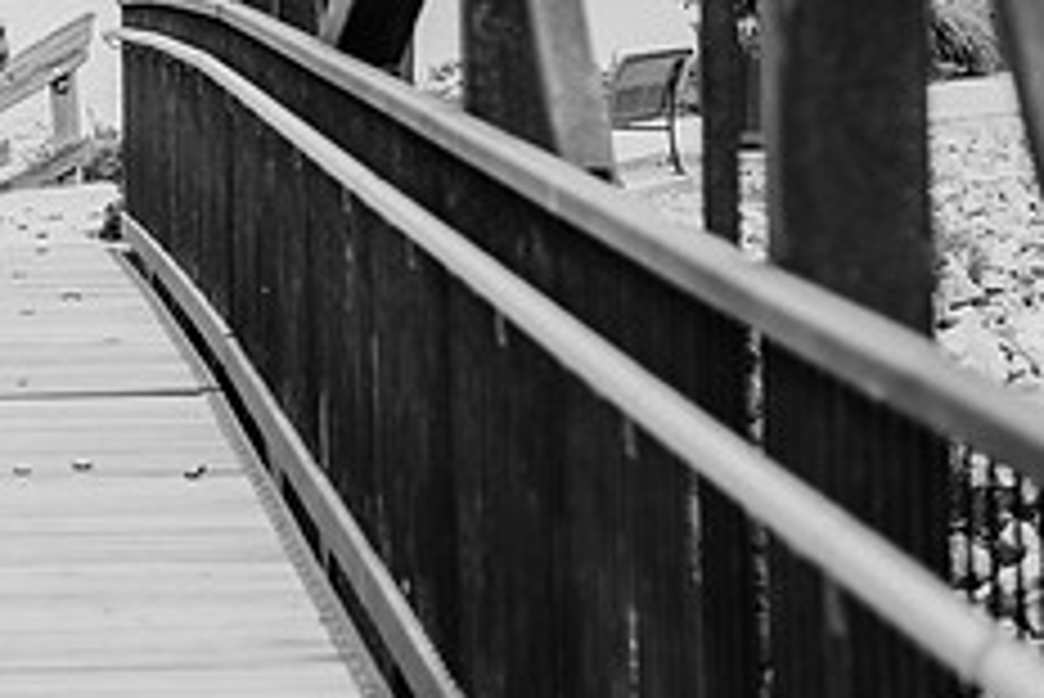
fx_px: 6239
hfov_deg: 9.5
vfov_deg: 6.4
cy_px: 70
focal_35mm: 215
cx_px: -104
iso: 320
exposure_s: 1/800
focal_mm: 86
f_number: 4
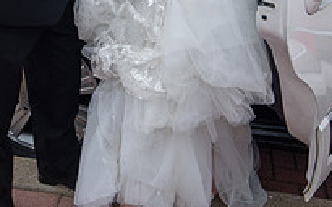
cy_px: -55
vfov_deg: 18.2
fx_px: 606
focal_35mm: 67
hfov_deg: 30.3
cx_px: 98
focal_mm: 30
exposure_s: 1/1250
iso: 400
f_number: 4
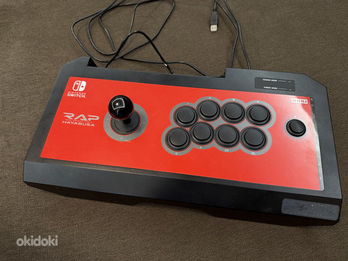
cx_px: 174
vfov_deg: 56.8
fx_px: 241
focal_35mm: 24
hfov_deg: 71.6
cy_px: 130
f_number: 1.78
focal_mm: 6.76
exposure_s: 1/50
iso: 250
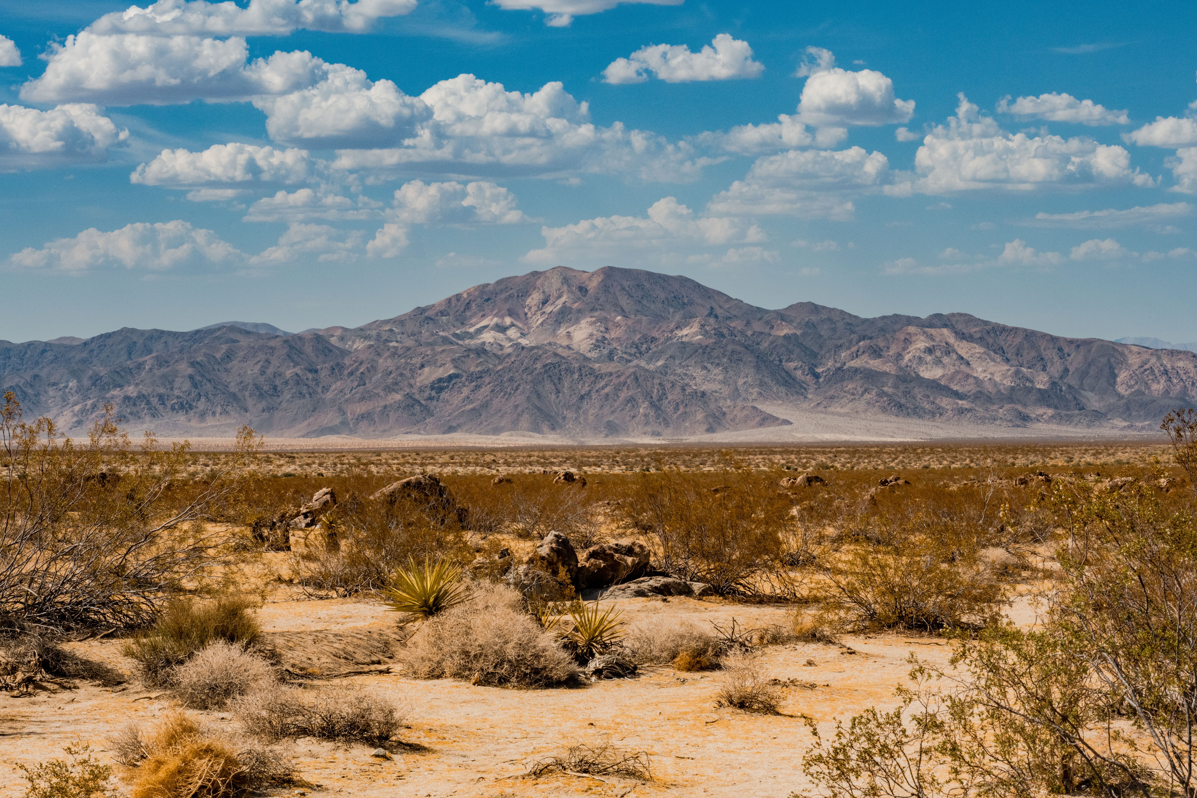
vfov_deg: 16.7
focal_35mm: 82
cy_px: 399
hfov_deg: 24.8
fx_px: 2726
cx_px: 598
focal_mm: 82
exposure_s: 1/320
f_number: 22
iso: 640
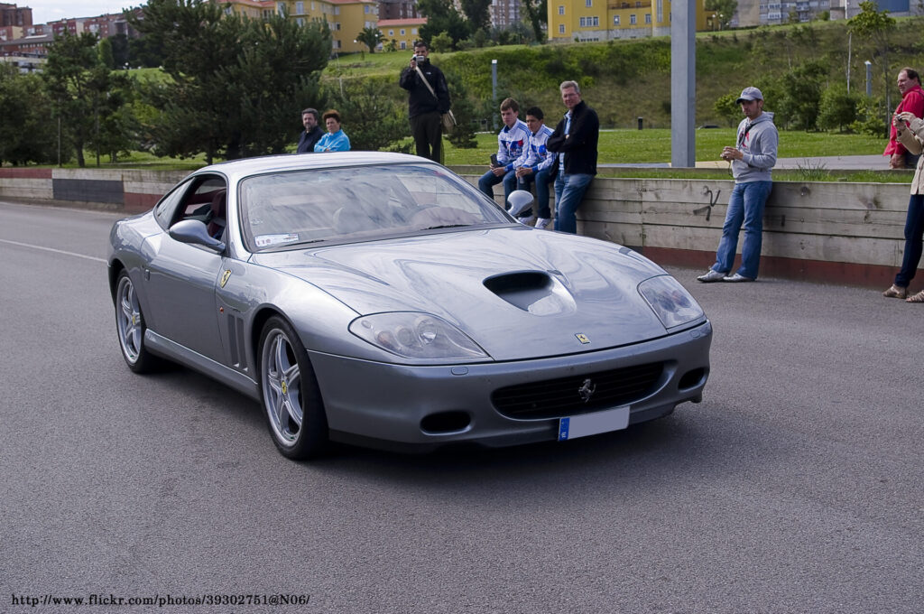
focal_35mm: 52
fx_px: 1333
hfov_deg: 38.2
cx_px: 462
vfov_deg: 25.9
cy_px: 307
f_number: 6.3
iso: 200
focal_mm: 35
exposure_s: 1/500
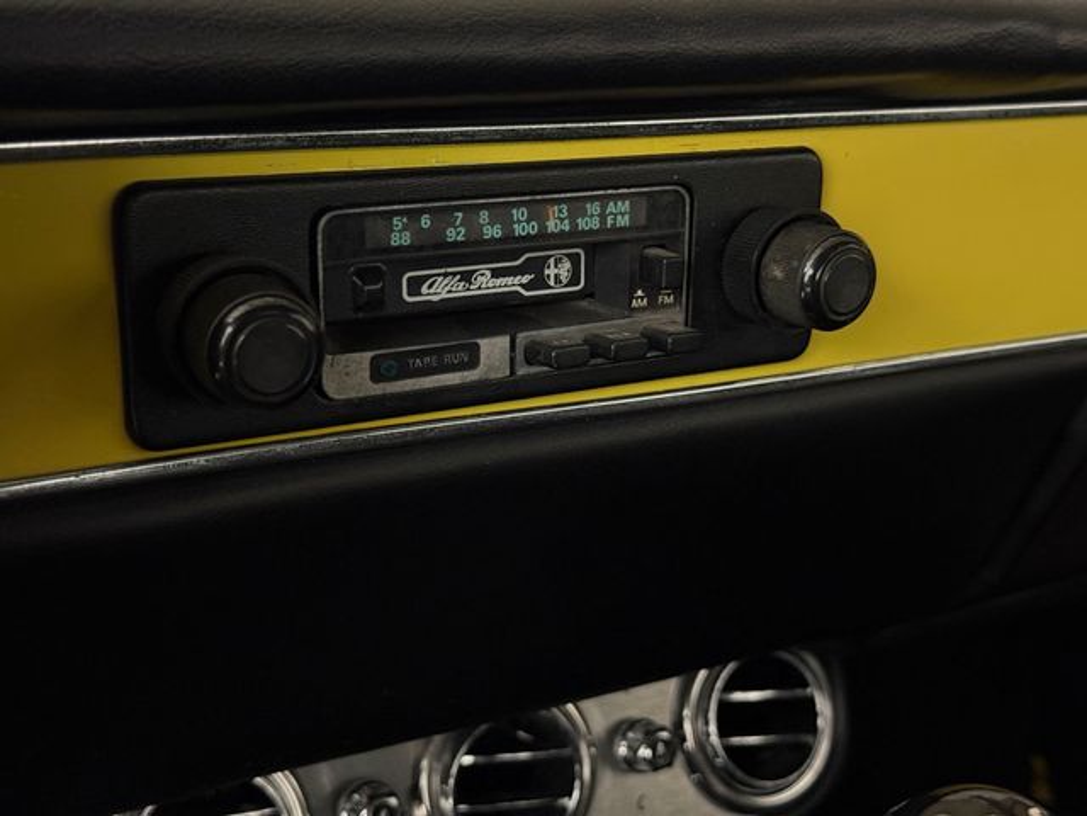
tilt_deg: -16.4
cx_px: 544
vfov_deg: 30.3
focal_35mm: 48
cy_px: 408
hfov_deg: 39.7
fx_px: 1507
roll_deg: -4.7
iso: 500
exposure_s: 1/30
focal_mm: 6.76
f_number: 1.78
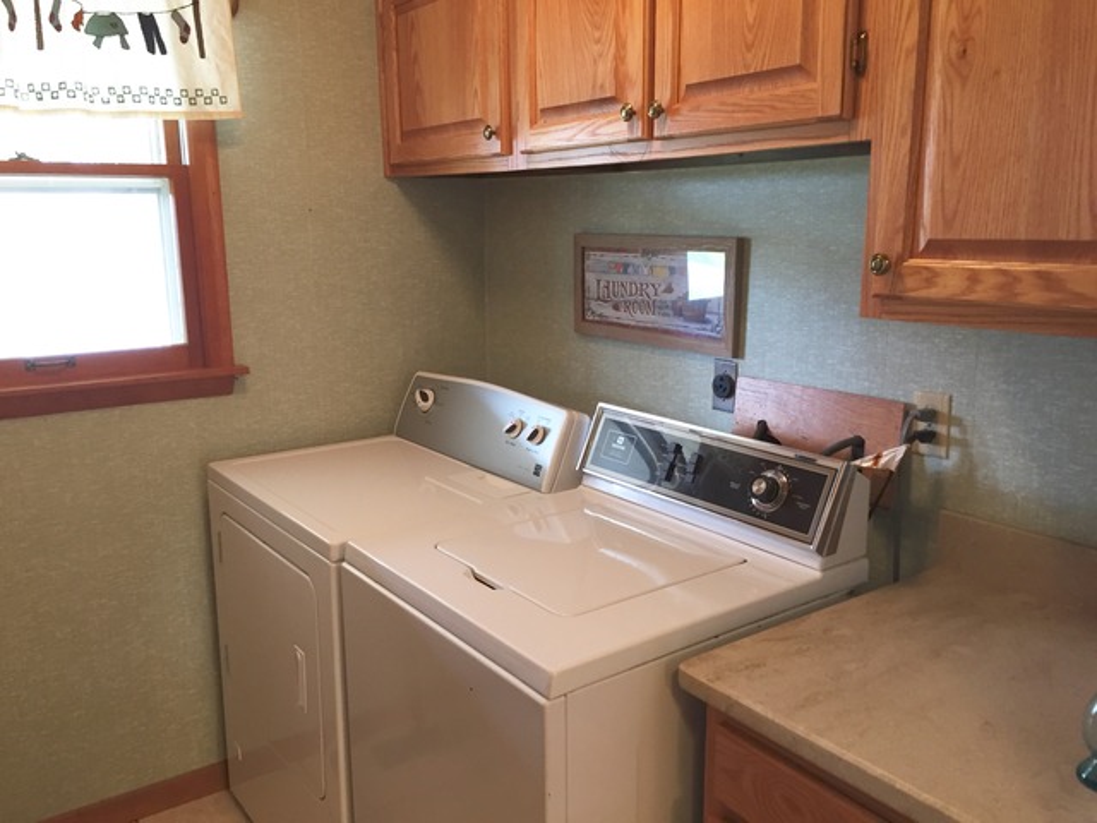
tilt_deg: -10.8
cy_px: 412
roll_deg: -0.3
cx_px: 548
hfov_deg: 61.7
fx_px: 919
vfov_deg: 48.2
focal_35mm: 29
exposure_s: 1/30
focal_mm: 4.15
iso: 100
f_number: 2.2
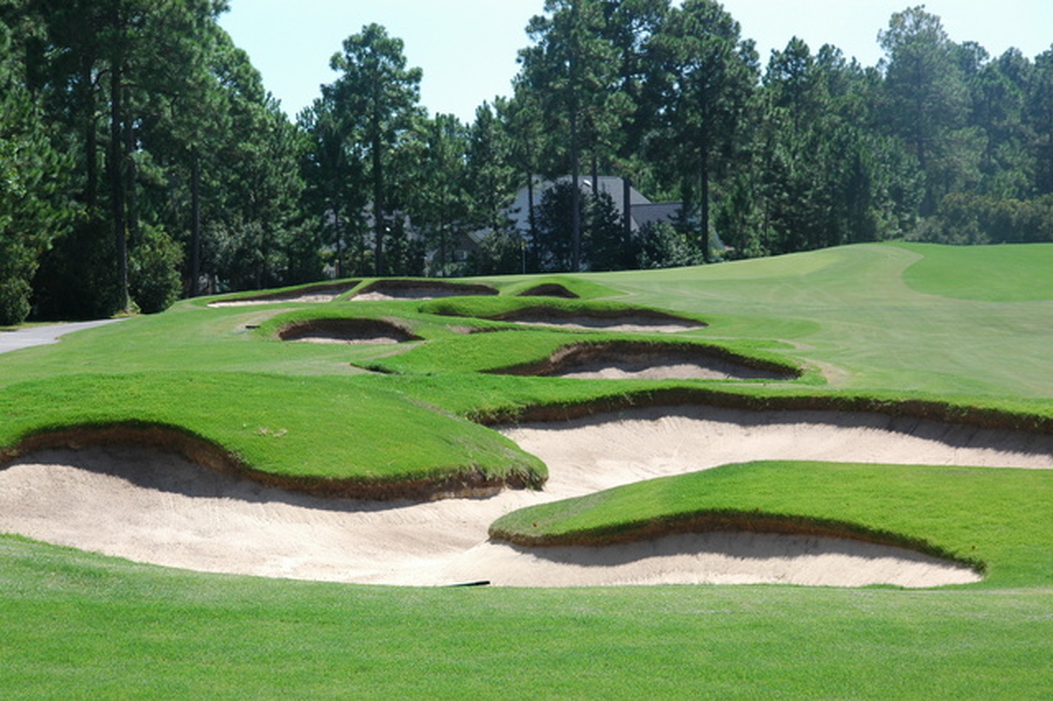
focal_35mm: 117
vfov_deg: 11.7
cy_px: 350
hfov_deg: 17.5
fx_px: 3420
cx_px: 526
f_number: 10
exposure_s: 1/200
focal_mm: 78
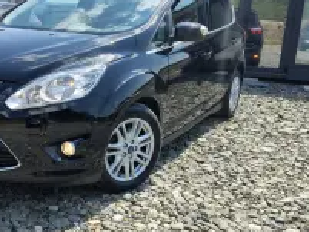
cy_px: 124
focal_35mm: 43
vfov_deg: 33.6
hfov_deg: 43.3
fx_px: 384
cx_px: 105
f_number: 1.8
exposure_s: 1/1056
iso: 101
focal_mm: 5.56
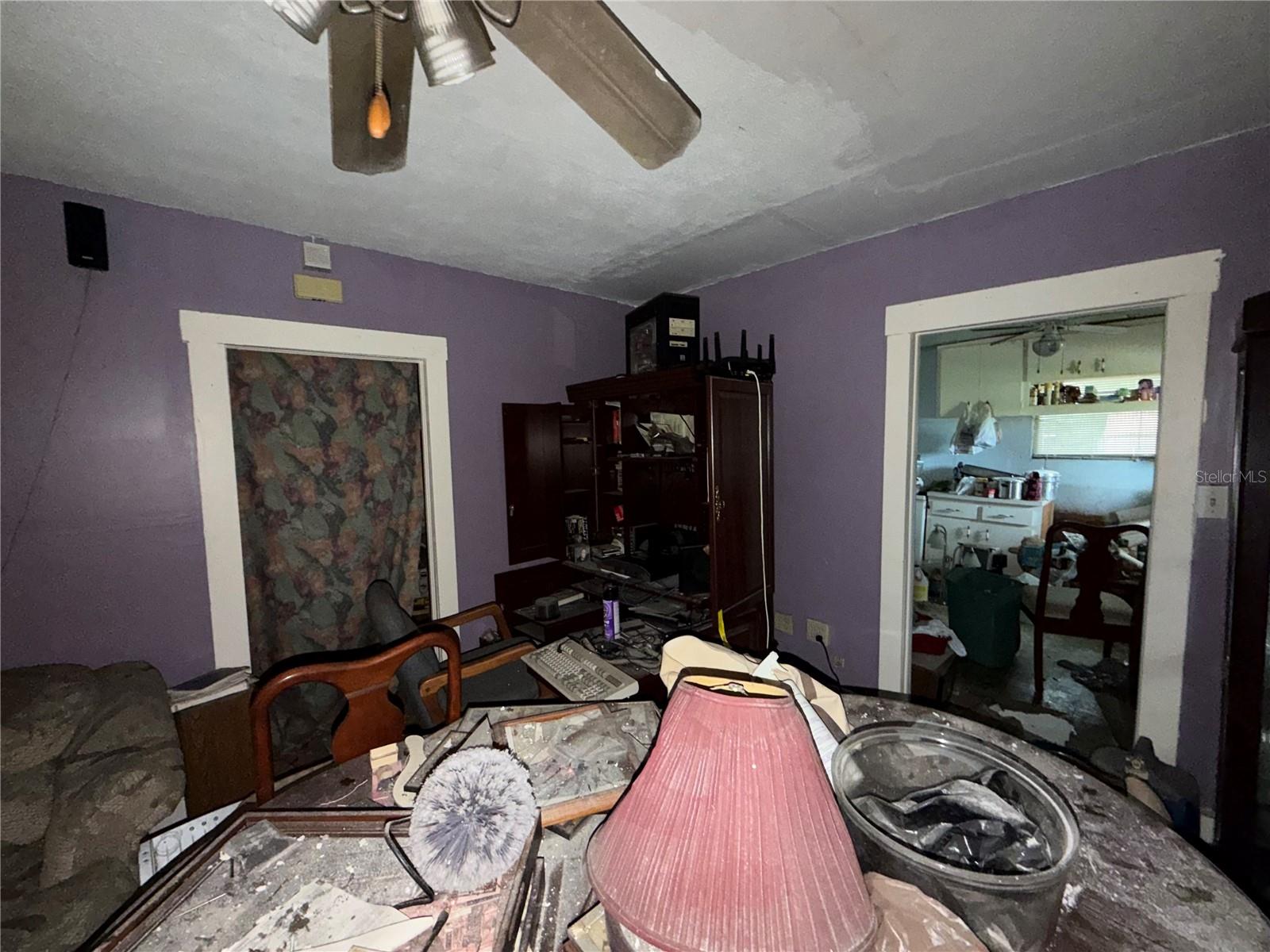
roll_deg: +1.4
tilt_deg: -6.5
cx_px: 635
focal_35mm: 14
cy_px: 476
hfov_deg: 102.1
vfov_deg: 85.7
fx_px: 514
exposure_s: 1/21
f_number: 2.2
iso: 320
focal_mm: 2.22
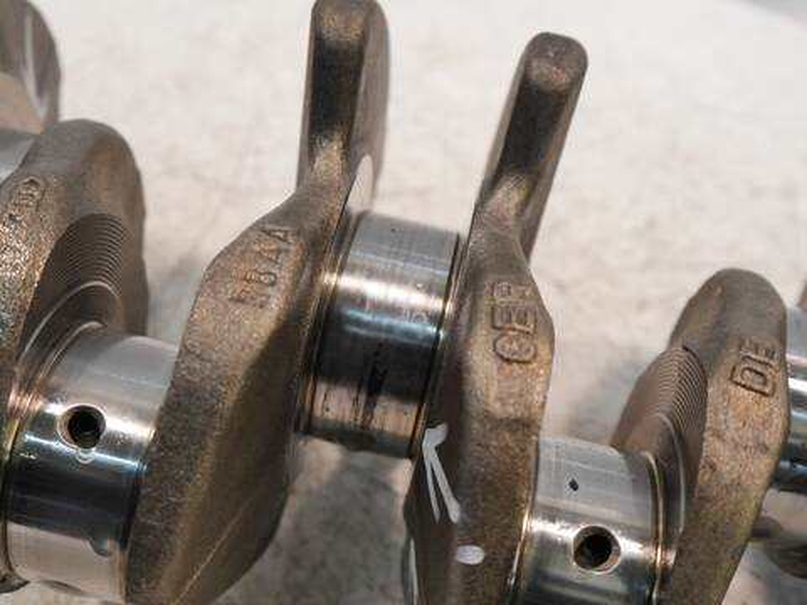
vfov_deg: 36.0
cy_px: 302
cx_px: 404
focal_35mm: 40
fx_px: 933
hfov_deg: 46.8
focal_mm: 20
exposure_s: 1/125
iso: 1250
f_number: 4.2
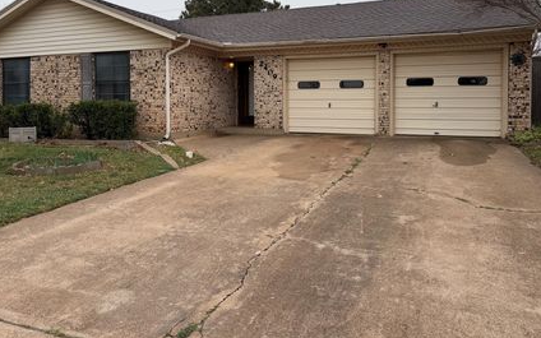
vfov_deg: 41.3
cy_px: 110
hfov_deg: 62.8
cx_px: 251
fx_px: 442
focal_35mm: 30
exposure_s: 1/1553
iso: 80
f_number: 1.78
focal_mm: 6.76
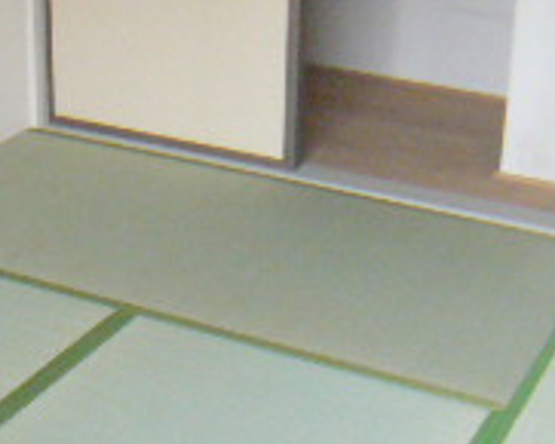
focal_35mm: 121
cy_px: 199
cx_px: 98
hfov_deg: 15.8
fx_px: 1989
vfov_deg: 12.8
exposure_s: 1/80
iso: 400
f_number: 2.8
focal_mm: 5.8
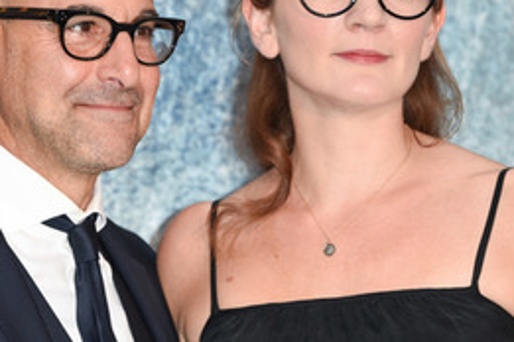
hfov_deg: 4.3
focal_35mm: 483
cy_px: 126
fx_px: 6896
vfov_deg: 2.8
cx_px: 161
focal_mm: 280
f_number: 5.6
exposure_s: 1/250
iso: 640
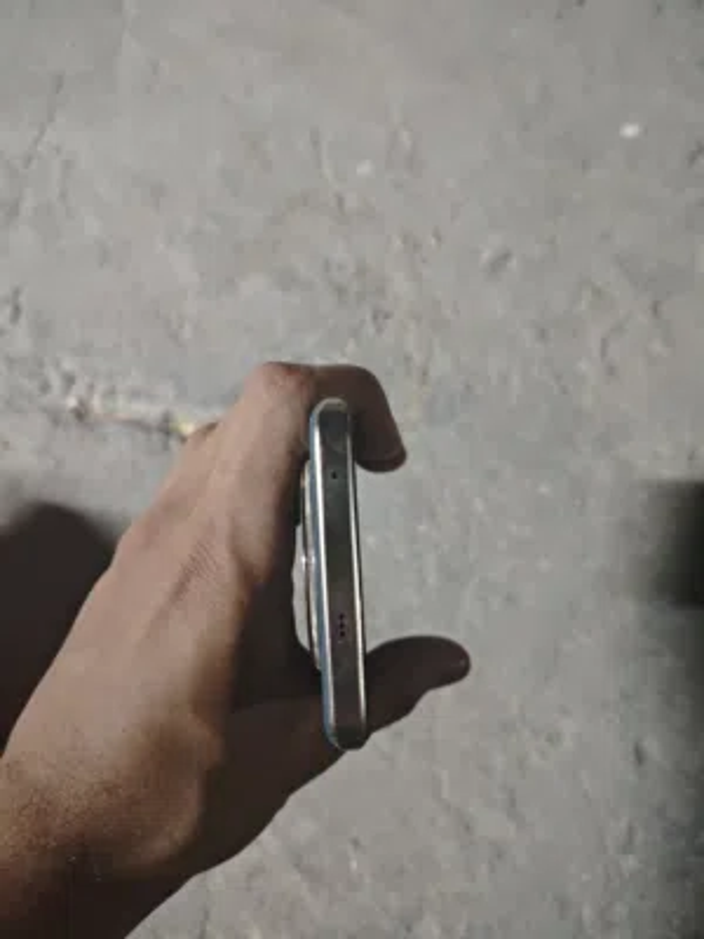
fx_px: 705
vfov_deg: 67.3
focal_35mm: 26
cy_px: 470
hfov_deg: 53.1
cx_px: 352
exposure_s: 1/33.3
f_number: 1.5
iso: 1600
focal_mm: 4.94
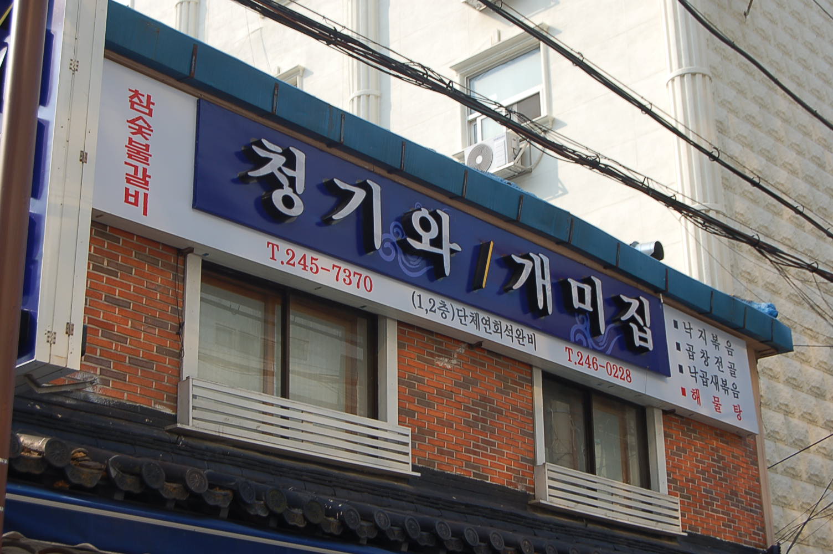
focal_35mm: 57
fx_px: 1318
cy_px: 277
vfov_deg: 23.7
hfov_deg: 35.1
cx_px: 416
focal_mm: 38
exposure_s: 1/200
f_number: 7.1
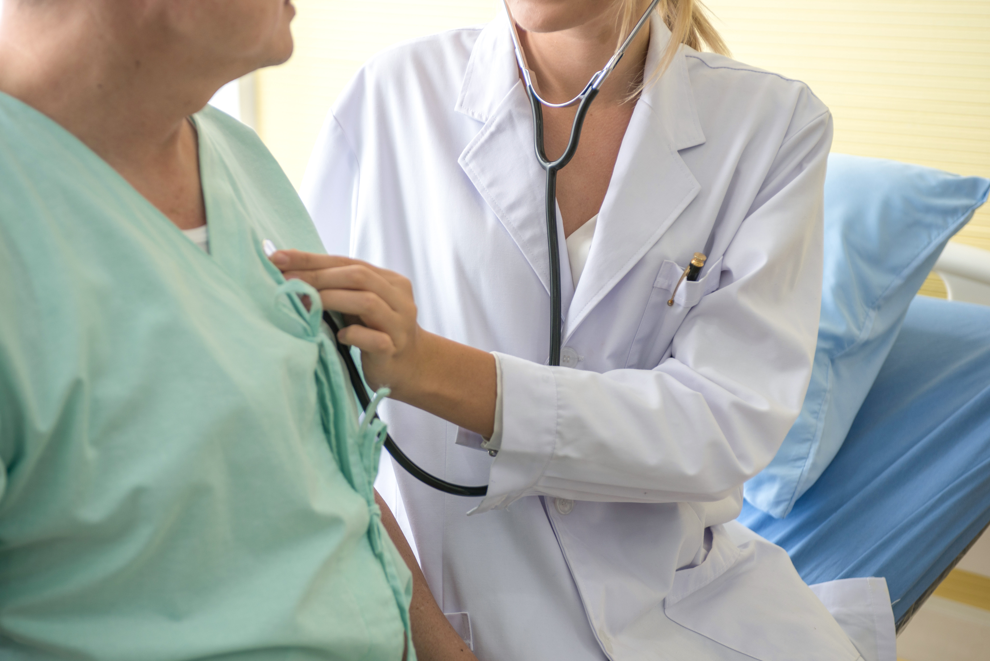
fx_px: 1926
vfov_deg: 19.5
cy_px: 330
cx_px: 495
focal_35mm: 70
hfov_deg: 28.8
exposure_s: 1/60
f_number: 4
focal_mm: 70
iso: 125
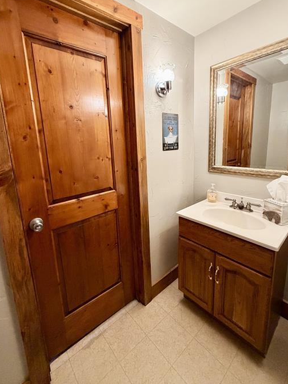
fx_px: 177
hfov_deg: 78.1
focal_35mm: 16
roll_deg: +3.2
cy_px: 174
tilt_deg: -10.2
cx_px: 141
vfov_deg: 94.2
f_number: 2.2
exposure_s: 1/60
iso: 400
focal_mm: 2.22
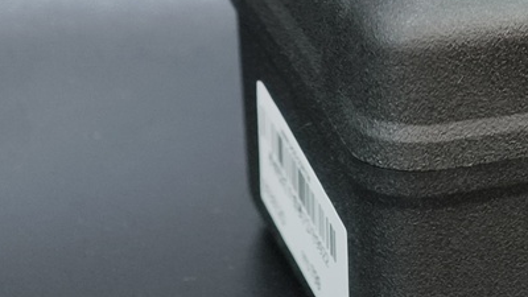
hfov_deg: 7.6
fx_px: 3892
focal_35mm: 278
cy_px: -139
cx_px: 762
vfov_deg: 4.3
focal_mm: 22.48
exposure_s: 1/15
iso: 1231
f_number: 2.67
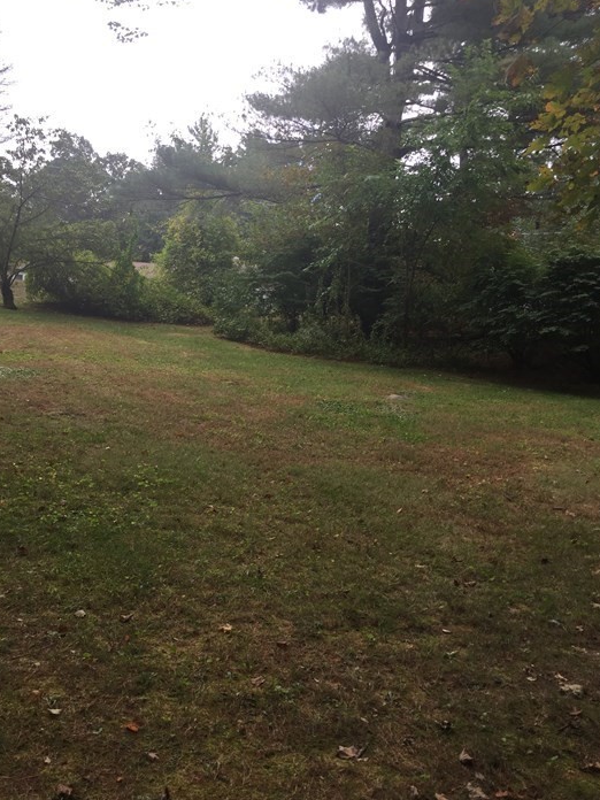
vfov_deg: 56.8
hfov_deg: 44.1
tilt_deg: -1.2
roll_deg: -2.9
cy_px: 395
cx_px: 286
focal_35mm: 32
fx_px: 740
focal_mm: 4.15
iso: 32
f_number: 2.2
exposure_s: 1/200
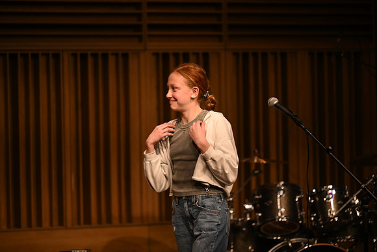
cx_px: 188
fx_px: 1676
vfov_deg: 8.6
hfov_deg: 12.8
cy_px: 126
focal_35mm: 160
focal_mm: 160
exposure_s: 1/400
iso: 800
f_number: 2.8
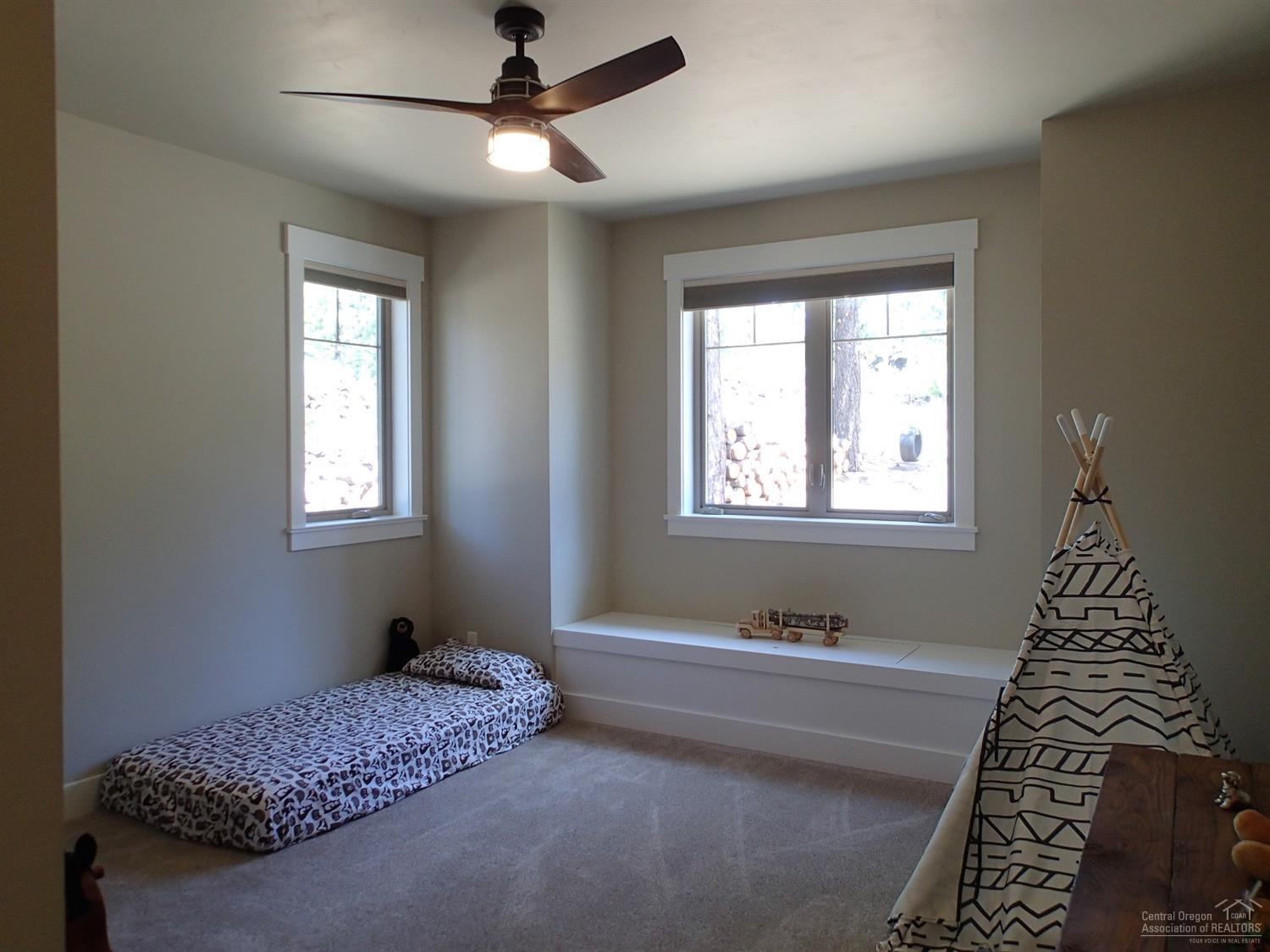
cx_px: 635
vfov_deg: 54.9
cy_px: 476
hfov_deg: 69.4
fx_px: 917
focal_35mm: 25
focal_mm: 4.5
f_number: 2.8
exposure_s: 1/60
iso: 160
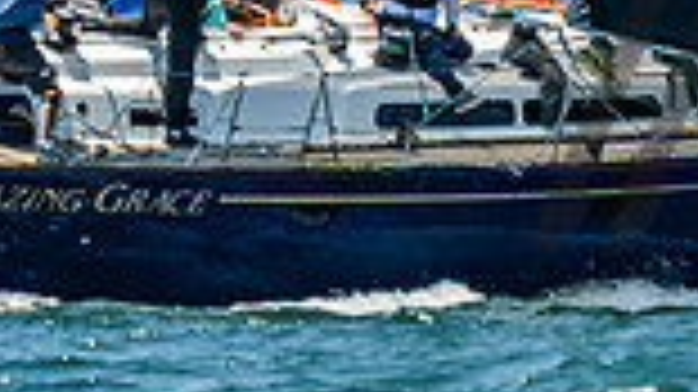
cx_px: 210
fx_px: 25787
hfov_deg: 1.6
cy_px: -391
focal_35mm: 1394
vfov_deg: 0.9
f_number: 5.6
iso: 320
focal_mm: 300
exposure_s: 1/640
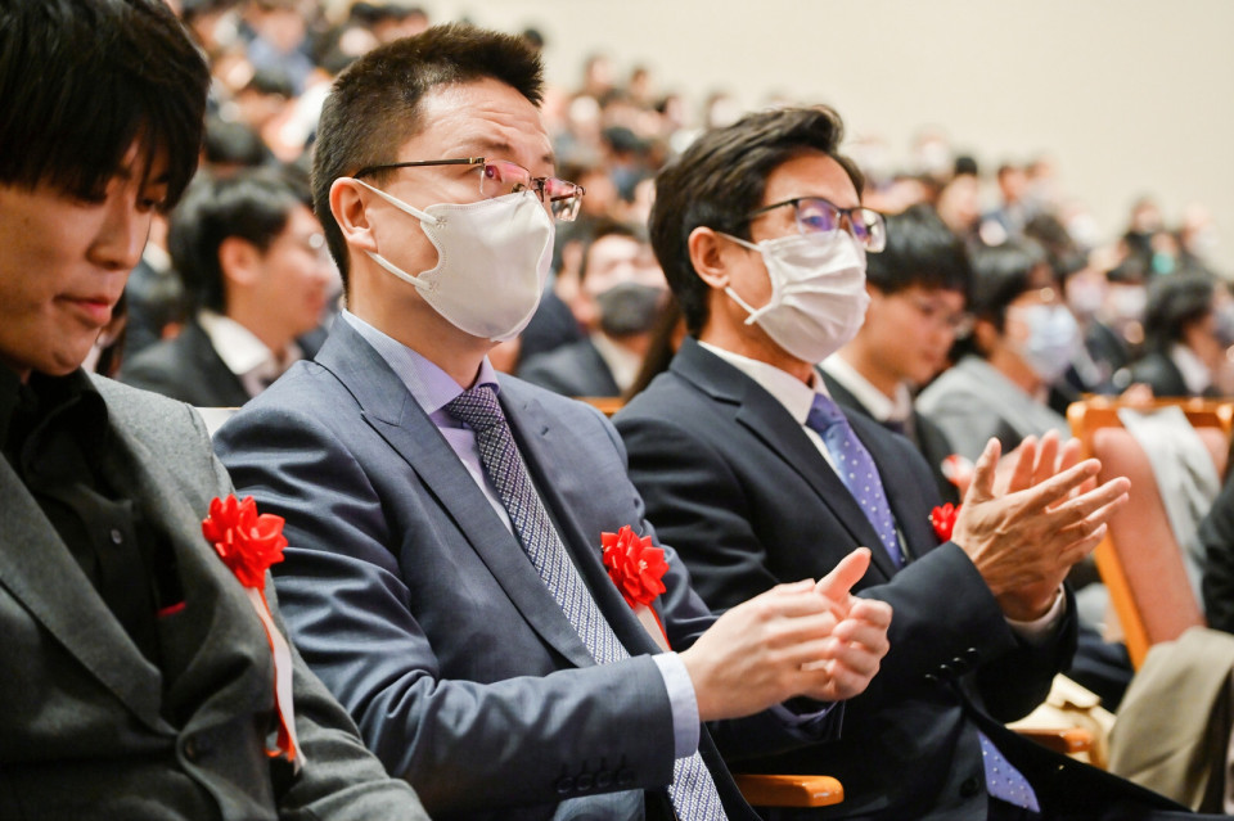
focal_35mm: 91
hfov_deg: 22.4
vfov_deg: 15.0
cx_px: 617
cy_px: 410
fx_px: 3118
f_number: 4
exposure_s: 1/100
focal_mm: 91
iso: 3200
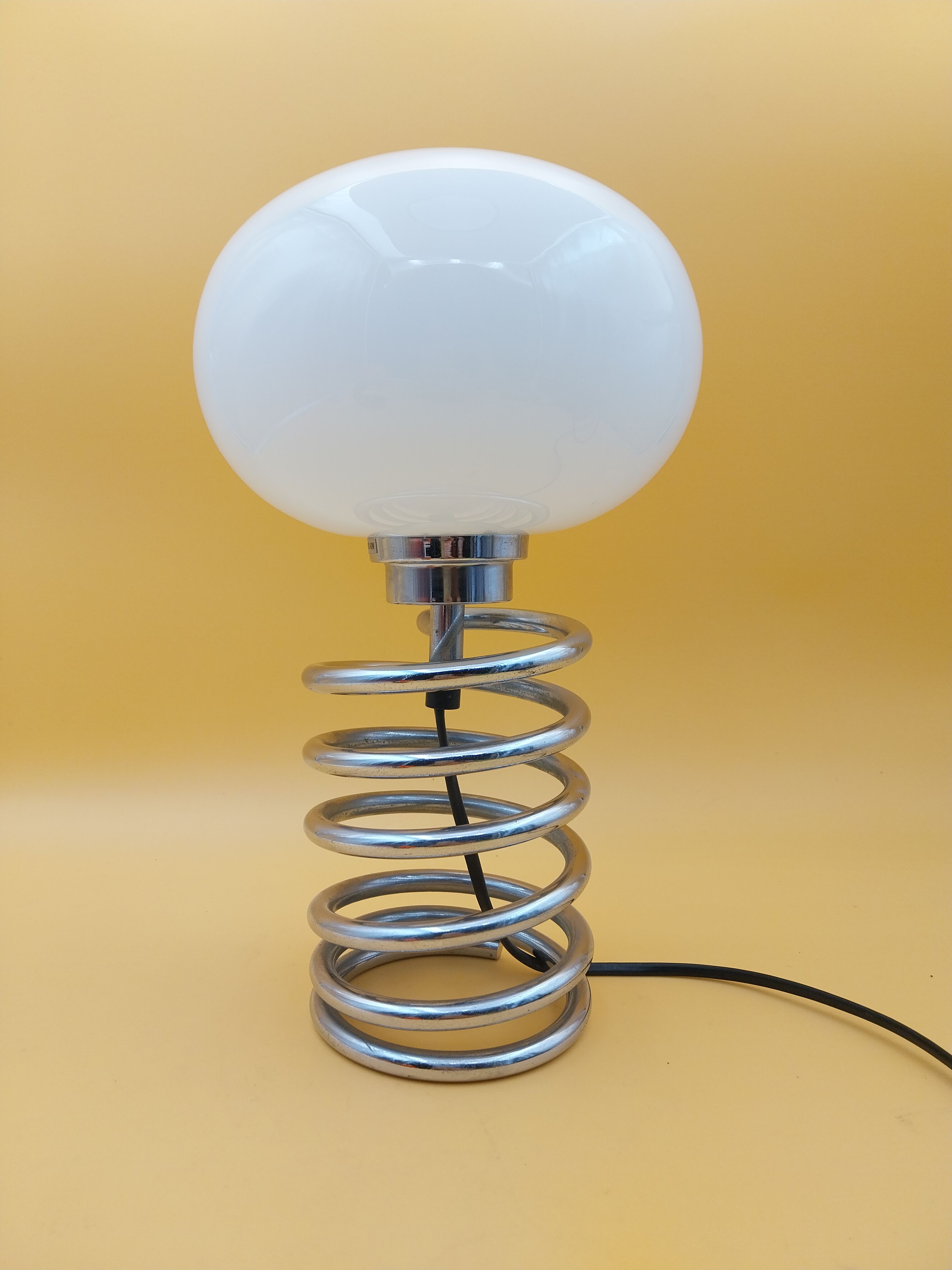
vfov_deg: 67.3
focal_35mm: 26
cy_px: 635
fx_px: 953
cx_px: 476
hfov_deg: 53.1
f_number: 1.8
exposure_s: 1/100
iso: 25
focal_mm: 4
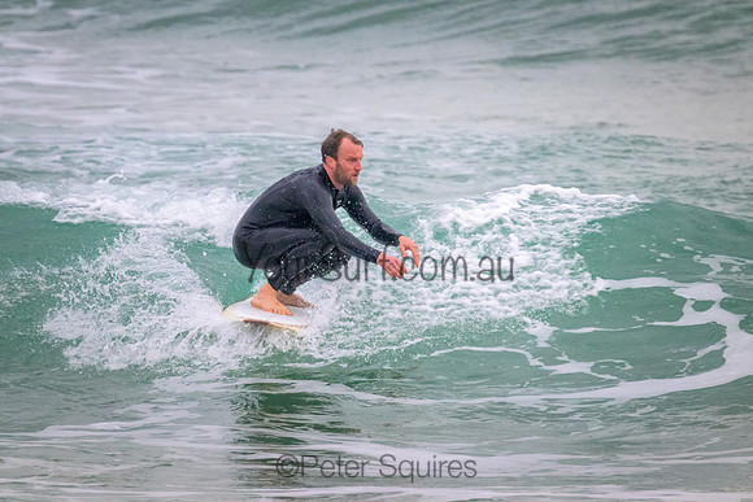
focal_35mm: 800
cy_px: 251
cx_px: 376
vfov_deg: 1.7
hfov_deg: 2.6
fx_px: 16736
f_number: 11
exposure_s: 1/1250
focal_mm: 800
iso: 9000
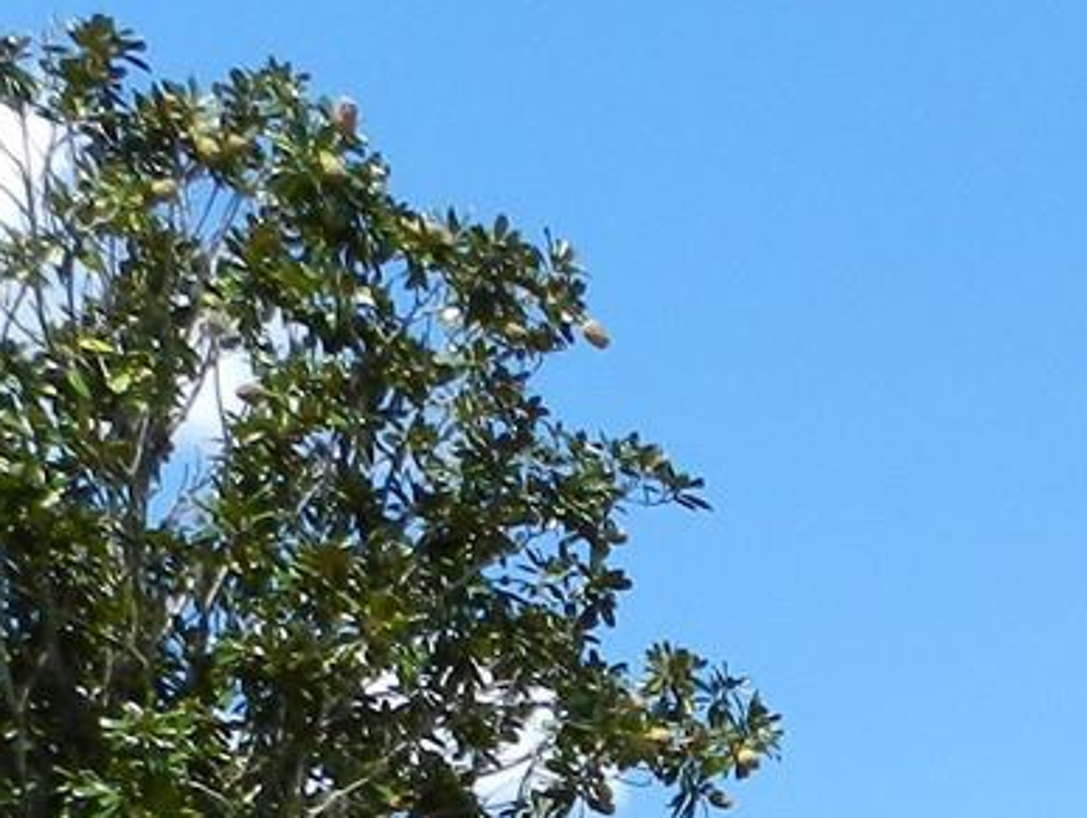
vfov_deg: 13.5
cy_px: 1588
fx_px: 2986
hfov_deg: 19.5
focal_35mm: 95
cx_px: 1289
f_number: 4
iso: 160
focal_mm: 4
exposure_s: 1/800
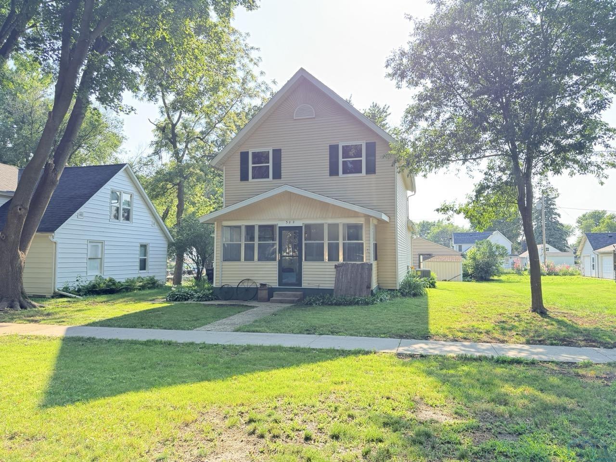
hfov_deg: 71.6
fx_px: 427
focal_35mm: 24
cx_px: 308
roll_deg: +0.4
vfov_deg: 56.8
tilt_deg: +3.1
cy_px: 231
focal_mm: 6.76
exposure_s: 1/494
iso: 100
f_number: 1.78
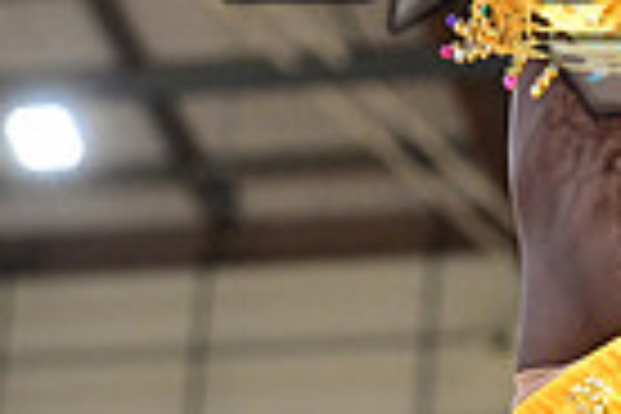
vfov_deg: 6.5
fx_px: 3622
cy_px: -76
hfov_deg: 9.6
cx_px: 868
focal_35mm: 210
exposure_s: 1/1000
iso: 6400
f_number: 3.2
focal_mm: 50
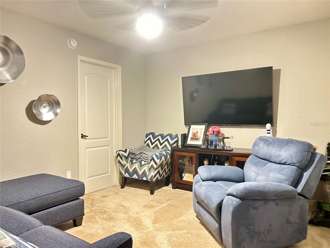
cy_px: 124
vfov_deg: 53.1
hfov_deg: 67.3
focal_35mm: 26
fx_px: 248
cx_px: 165
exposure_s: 1/24
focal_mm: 5.7
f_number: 1.5
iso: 1000
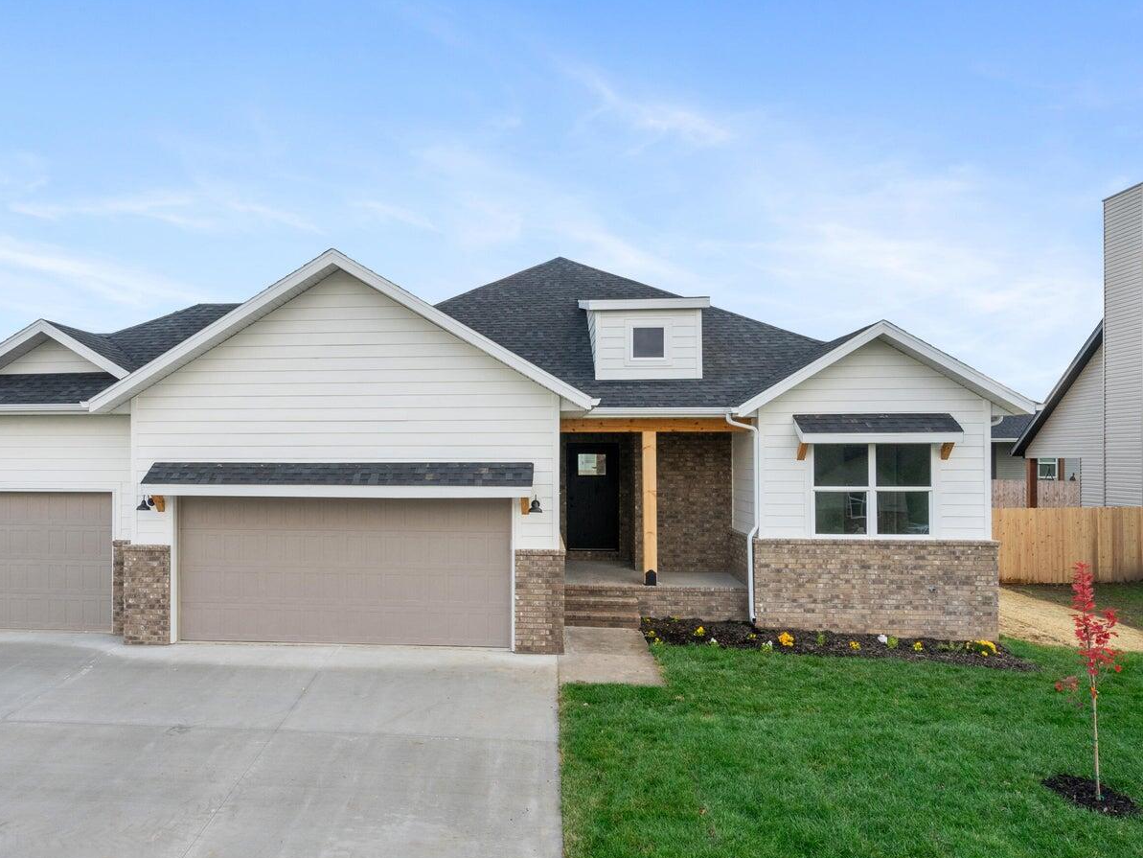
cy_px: 457
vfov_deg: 53.0
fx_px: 859
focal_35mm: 26
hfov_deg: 66.6
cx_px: 454
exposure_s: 1/125
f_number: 11
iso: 500
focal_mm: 21
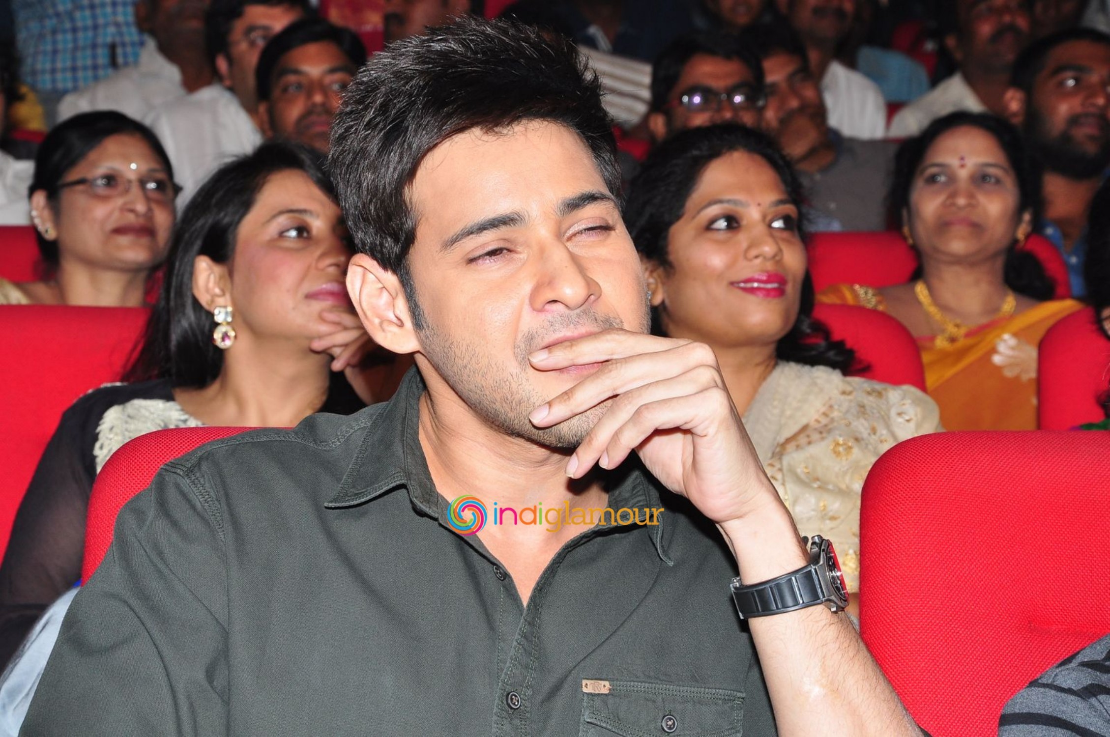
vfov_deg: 13.0
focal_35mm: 105
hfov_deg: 19.5
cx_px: 555
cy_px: 368
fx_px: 3234
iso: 400
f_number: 10
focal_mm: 70
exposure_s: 1/125
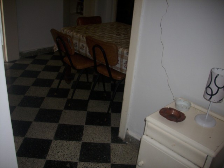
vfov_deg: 45.4
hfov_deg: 58.4
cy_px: 84
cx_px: 112
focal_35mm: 31
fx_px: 201
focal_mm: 6.2
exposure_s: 1/30
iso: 50
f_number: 2.8
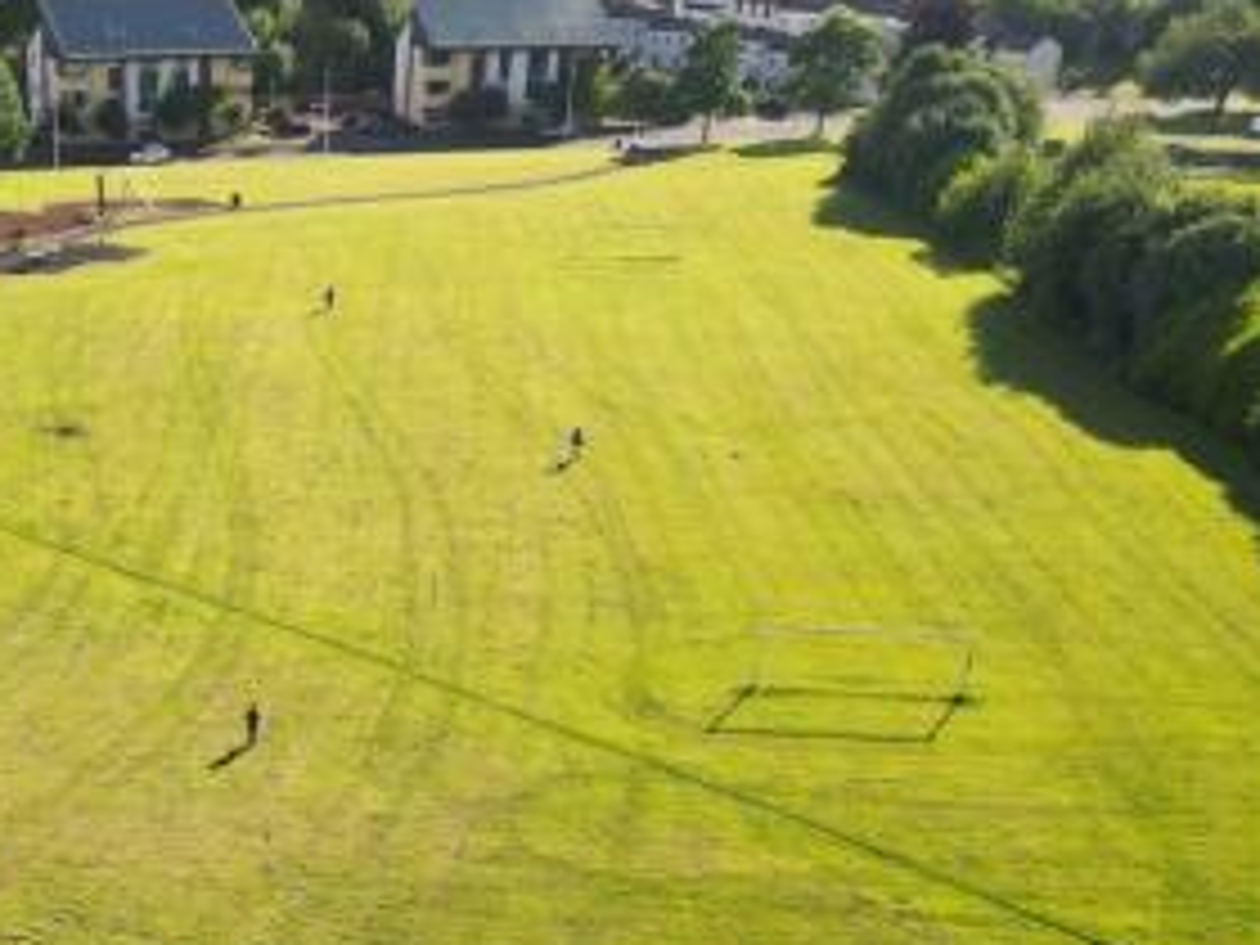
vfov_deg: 27.7
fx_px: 1820
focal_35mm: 50
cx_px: 178
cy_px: 907
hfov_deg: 36.3
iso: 100
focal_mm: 6.72
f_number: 1.7
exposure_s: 1/500
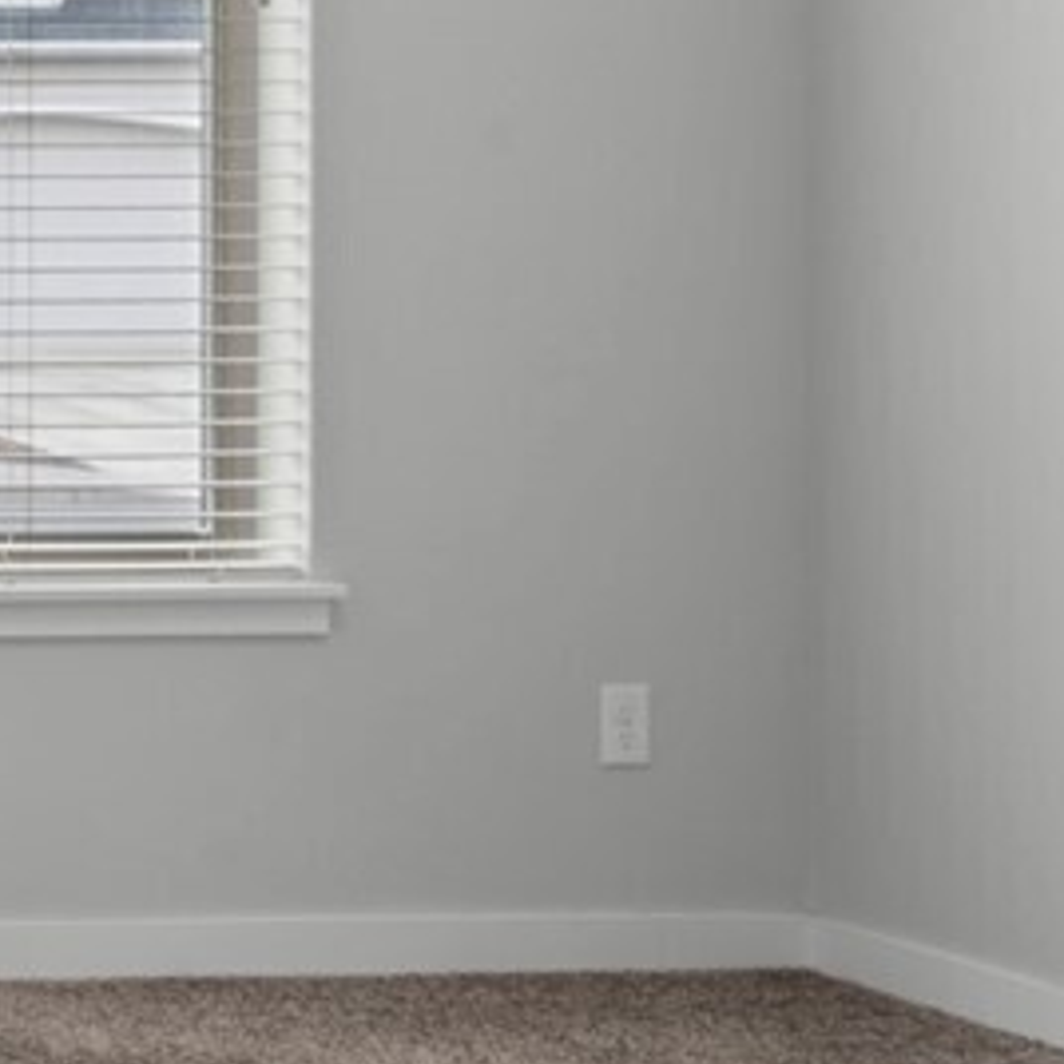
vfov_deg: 19.8
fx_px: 2991
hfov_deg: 13.4
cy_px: 127
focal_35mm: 86
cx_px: -1636
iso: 125
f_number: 11
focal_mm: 16
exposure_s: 2.5
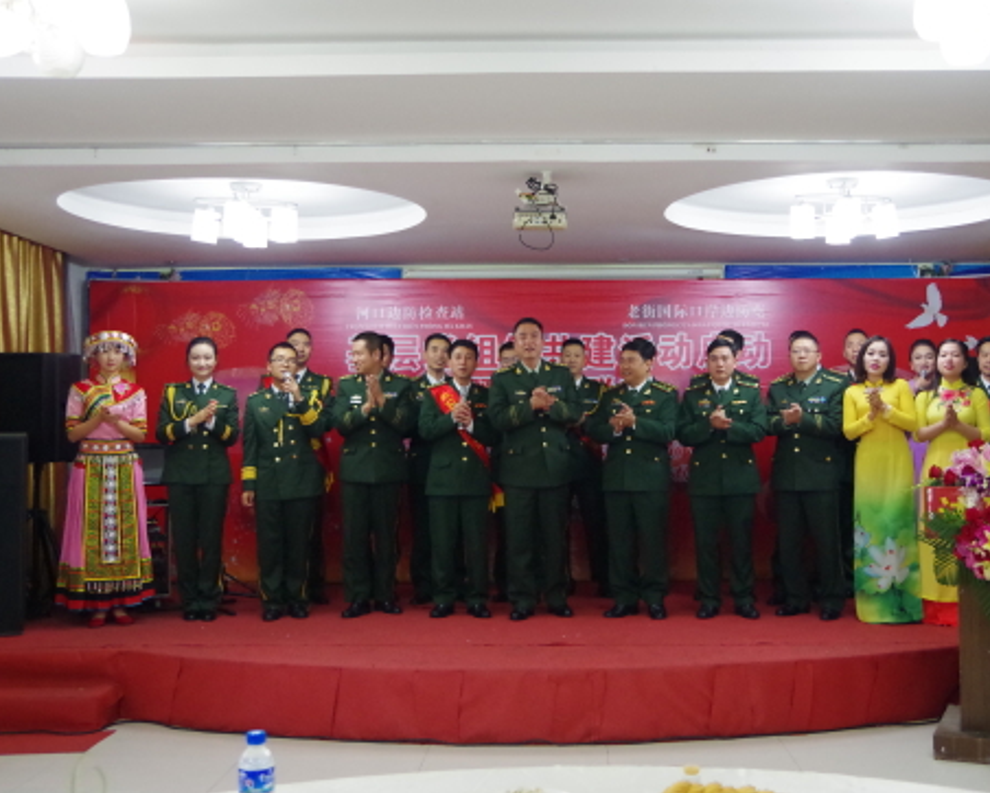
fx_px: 1202
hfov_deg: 44.6
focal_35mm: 41
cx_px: 587
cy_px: 396
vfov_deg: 36.5
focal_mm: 24
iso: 3200
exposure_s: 1/50
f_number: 4
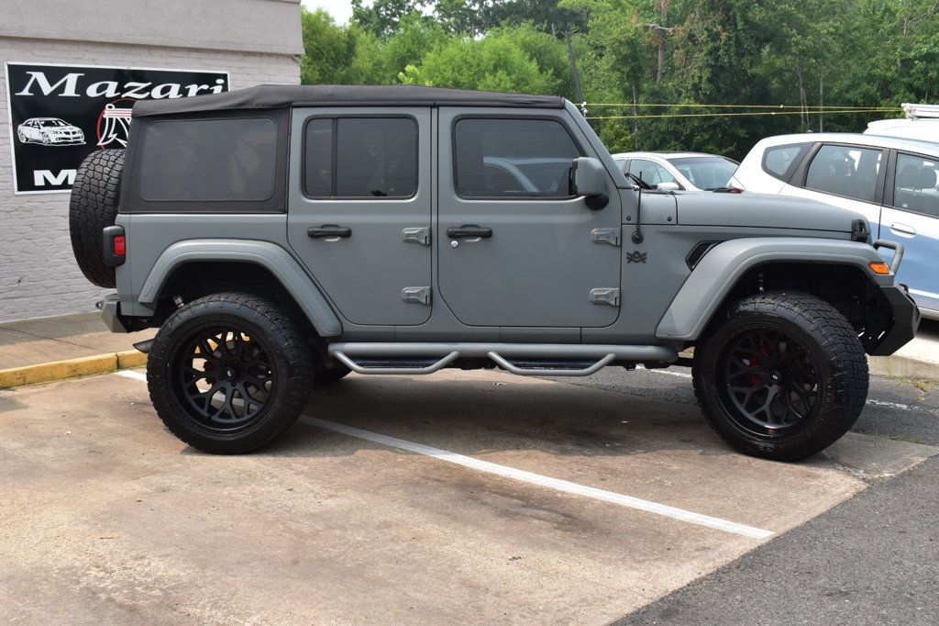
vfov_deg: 33.0
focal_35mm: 40
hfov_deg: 47.9
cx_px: 470
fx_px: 1056
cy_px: 313
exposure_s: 1/400
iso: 400
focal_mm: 27
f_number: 11
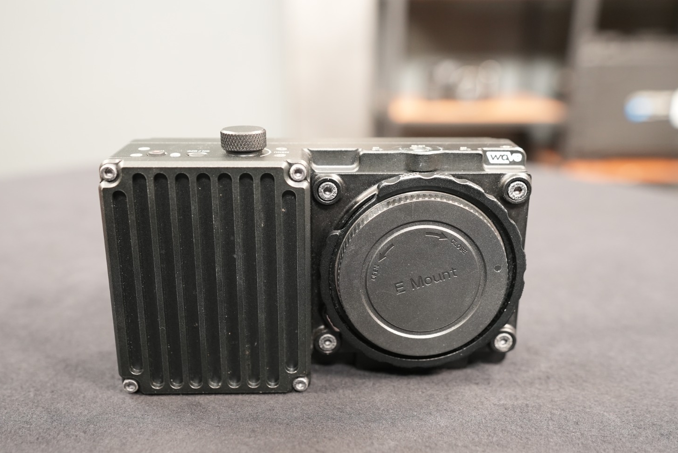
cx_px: 328
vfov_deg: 34.3
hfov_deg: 49.5
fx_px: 735
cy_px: 235
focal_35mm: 39
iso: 2000
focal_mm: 35
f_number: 3.5
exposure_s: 1/40
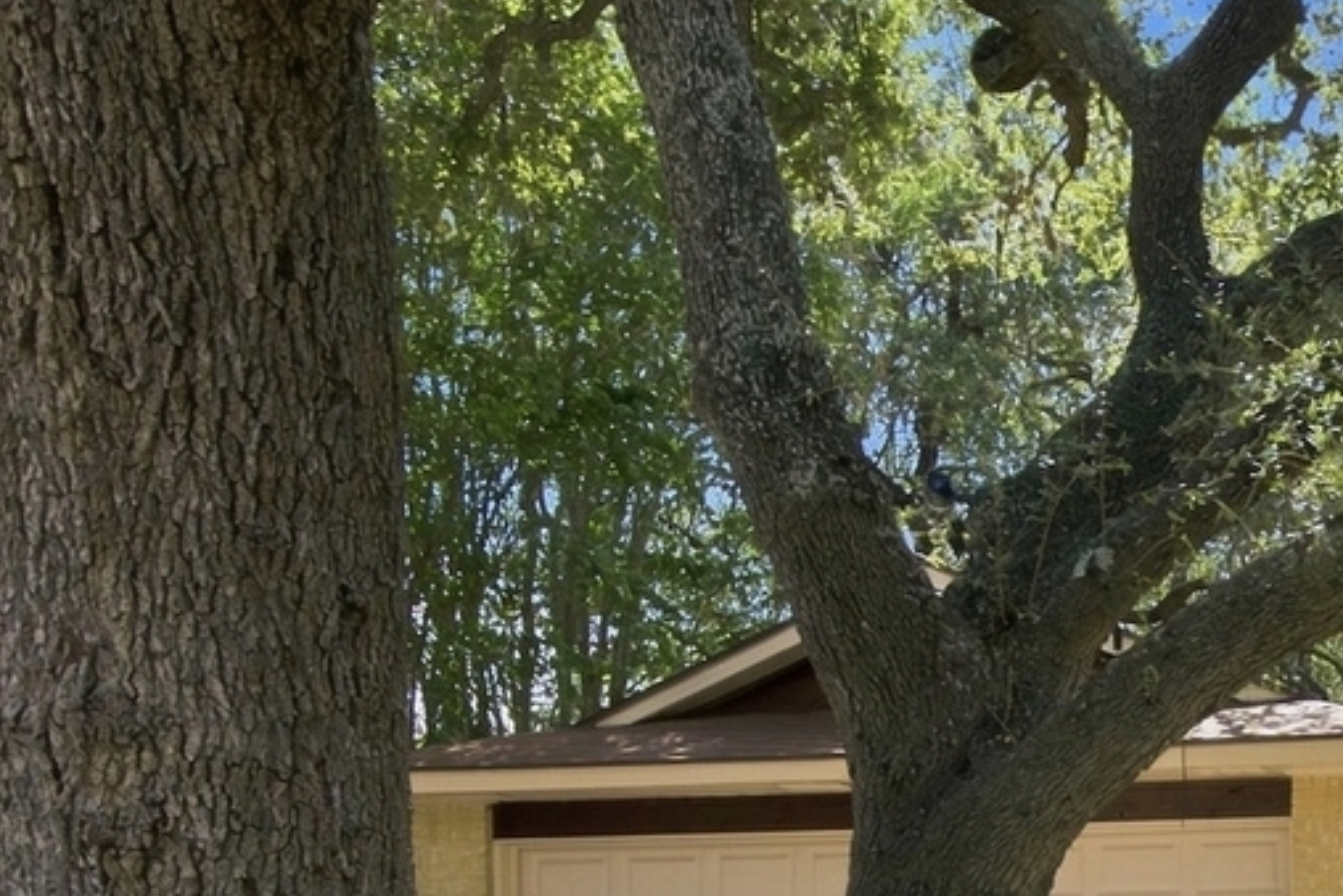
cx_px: 1576
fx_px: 1903
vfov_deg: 23.4
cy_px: 1163
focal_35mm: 51
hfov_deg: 32.7
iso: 400
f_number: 8
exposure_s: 1/250
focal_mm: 16
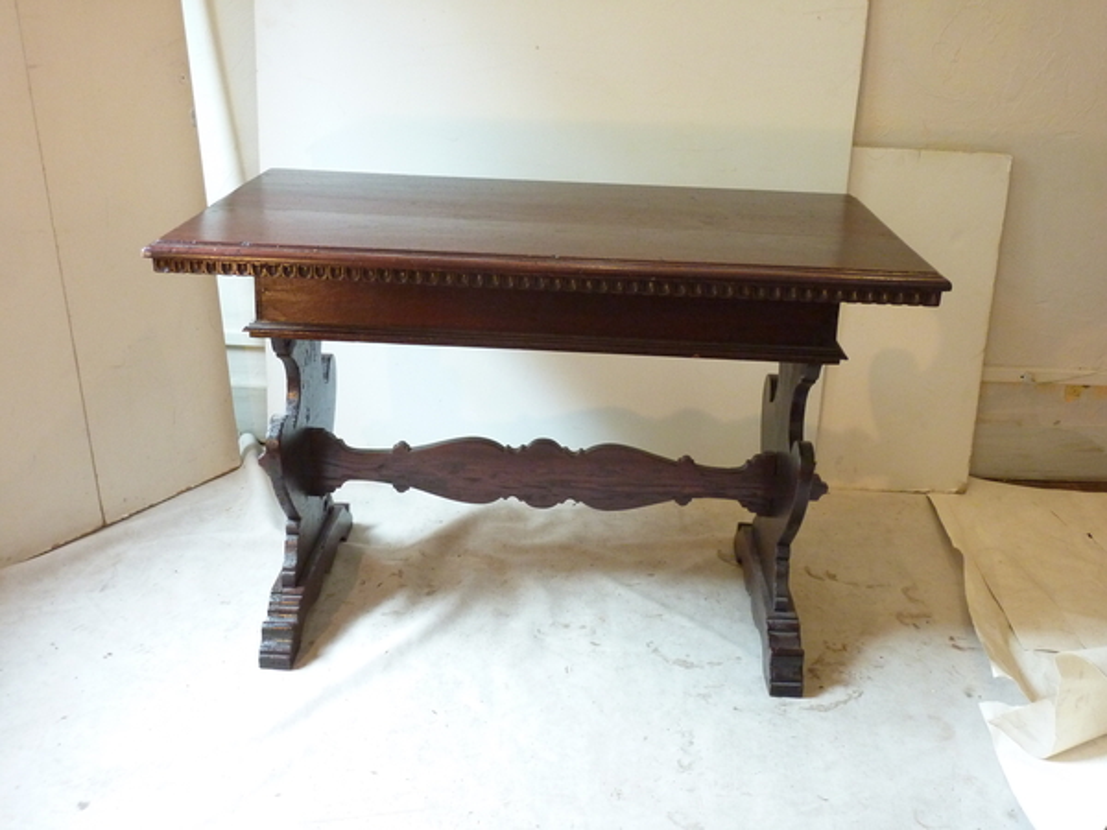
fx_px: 1119
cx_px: 554
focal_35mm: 35
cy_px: 415
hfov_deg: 52.6
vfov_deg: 40.7
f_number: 3.5
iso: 400
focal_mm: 5.7
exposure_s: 1/25
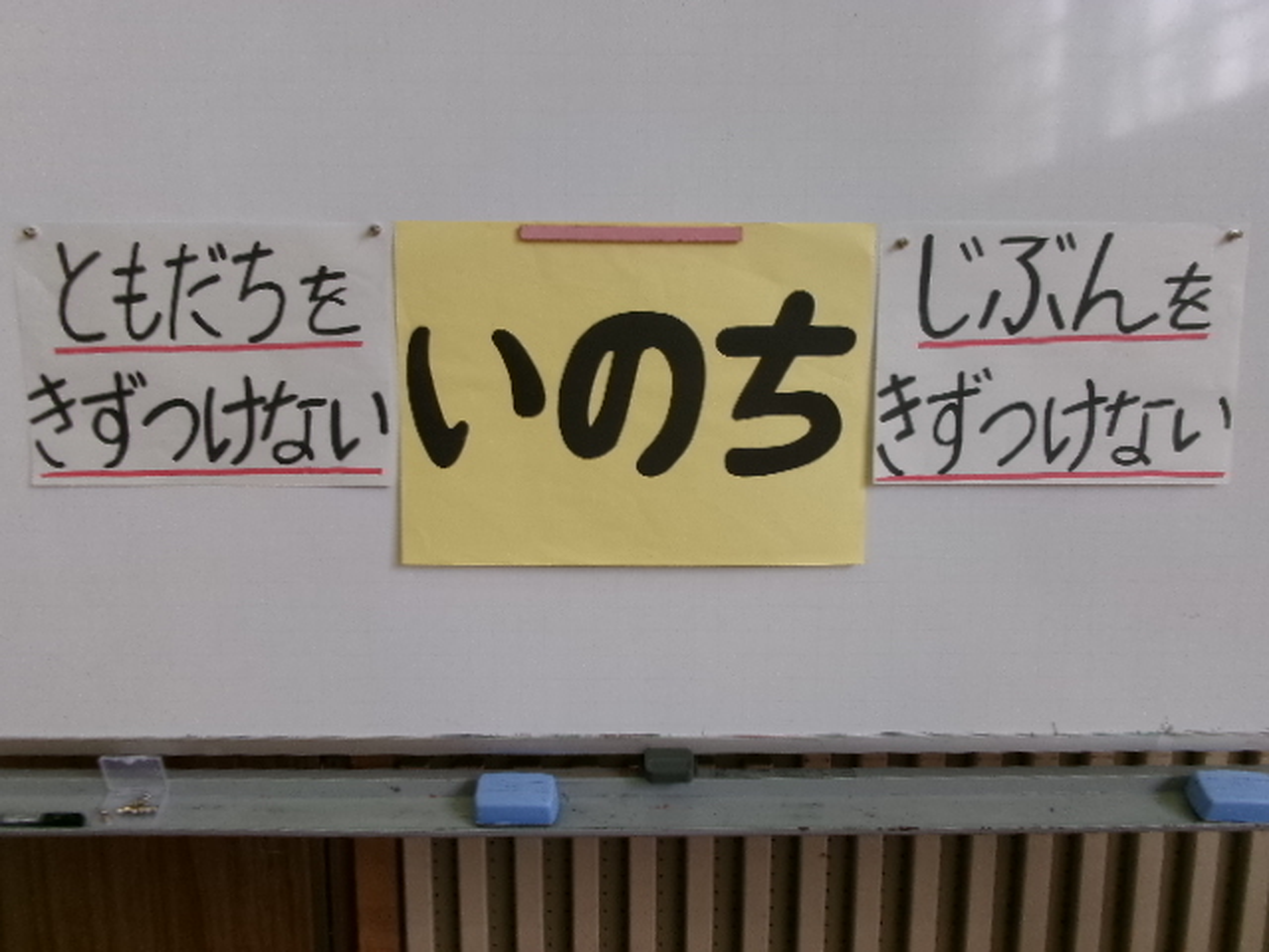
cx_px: 634
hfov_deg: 63.4
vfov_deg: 49.7
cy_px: 476
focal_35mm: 28
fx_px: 1026
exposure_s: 1/34
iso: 108
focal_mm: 5.1
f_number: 3.9
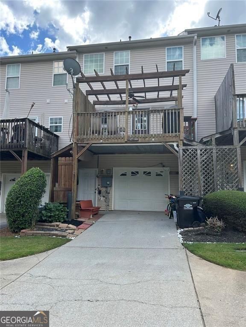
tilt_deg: +6.5
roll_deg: -1.4
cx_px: 123
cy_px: 164
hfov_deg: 53.1
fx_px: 246
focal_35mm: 26
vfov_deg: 67.3
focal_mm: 5.7
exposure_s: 1/1468
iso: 50
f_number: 1.5
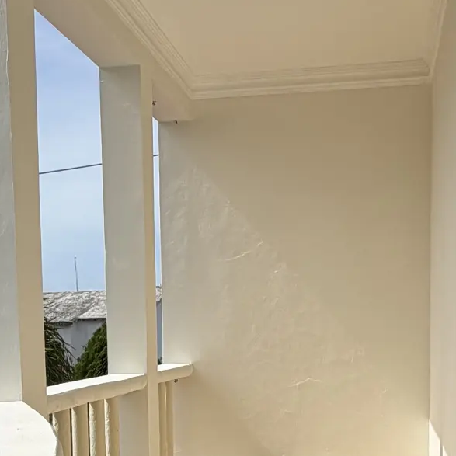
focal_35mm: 54
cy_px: 404
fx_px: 805
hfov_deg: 31.6
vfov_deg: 30.4
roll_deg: +0.2
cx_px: 223
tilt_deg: -5.7
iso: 20
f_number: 2.2
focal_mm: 2.22
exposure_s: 1/1339
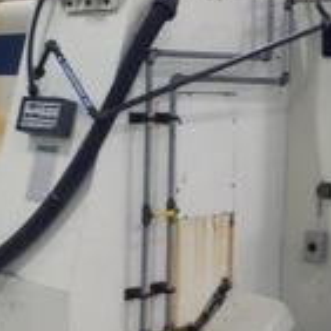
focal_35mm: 95
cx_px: 82
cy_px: 185
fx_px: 1028
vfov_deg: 18.3
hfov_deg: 18.2
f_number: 3.5
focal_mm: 6.3
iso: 80
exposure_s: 1/10
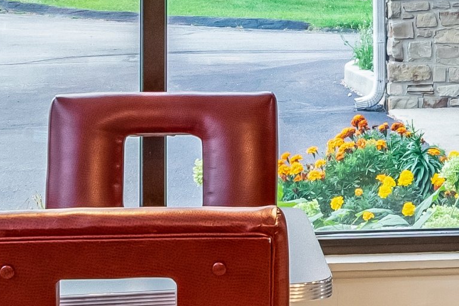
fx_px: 1874
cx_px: 506
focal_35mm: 147
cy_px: -45
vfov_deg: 9.2
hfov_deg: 13.7
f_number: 8
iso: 400
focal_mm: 18
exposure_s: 1/25
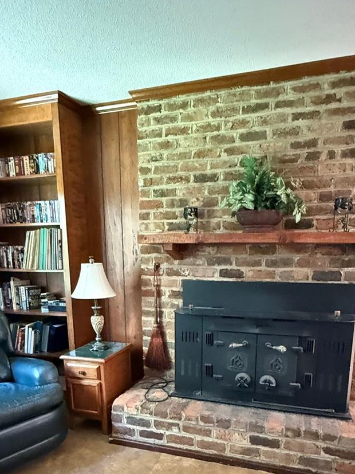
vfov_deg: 64.6
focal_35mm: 26
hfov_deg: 53.0
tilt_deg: -11.8
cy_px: 334
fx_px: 356
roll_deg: -0.8
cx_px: 186
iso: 1600
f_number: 2.2
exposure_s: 1/40
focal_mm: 2.22
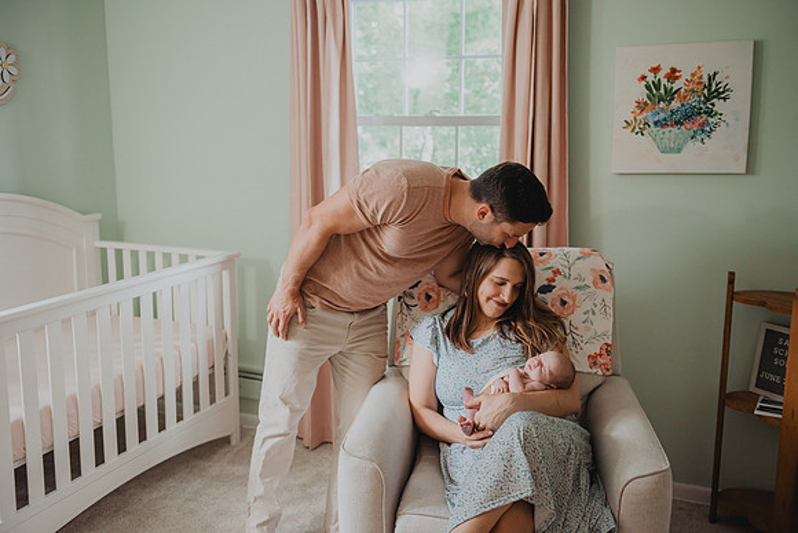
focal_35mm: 39
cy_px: 266
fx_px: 860
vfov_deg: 34.4
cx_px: 399
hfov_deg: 49.8
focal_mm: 38
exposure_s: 1/160
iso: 2500
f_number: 2.8
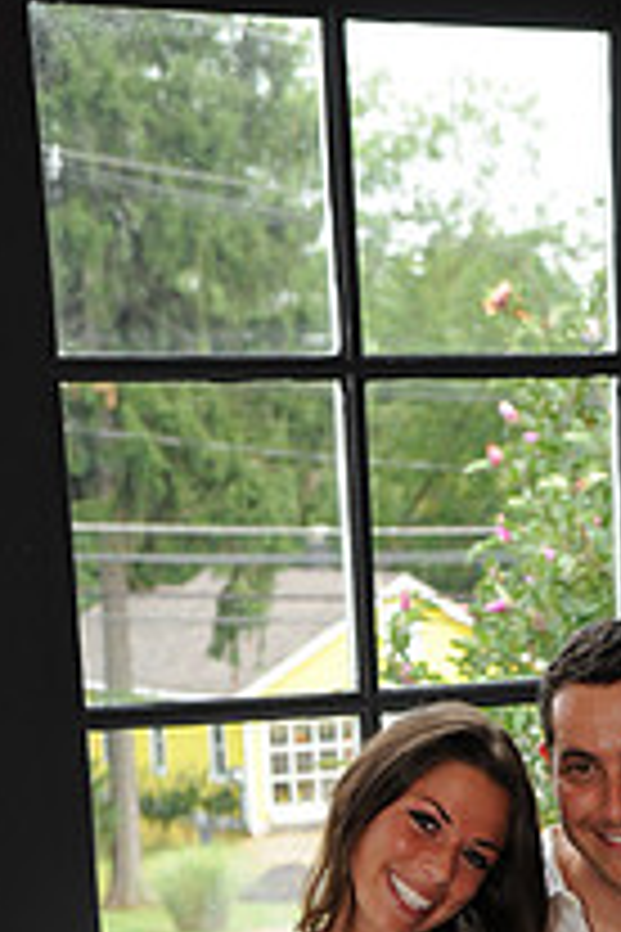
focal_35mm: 123
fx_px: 3182
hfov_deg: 11.0
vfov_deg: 16.0
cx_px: 616
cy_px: 1130
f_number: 5
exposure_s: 1/80
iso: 500
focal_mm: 44
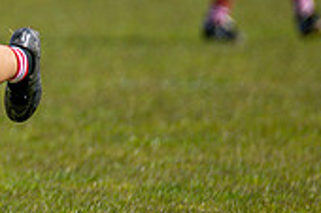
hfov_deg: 1.2
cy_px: -32
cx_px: -328
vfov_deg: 0.8
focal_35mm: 1680
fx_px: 14965
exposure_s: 1/6400
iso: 250
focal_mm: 300
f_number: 2.8
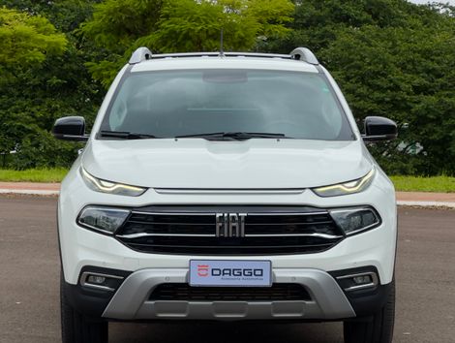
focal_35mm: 77
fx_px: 1014
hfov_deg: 25.3
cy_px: 172
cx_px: 228
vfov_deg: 19.2
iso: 25
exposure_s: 1/752
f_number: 2.8
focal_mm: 9
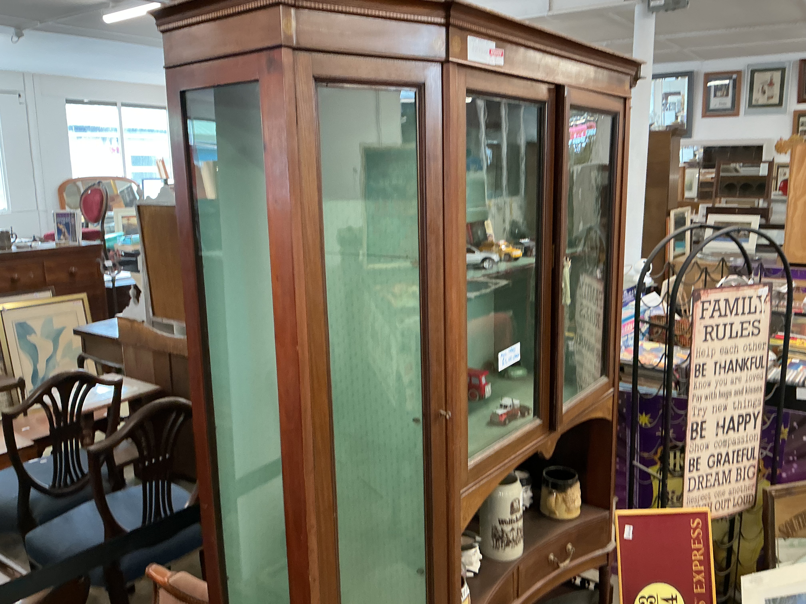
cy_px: 302
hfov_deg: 61.7
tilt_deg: -14.8
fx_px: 675
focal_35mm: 29
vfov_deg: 48.2
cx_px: 403
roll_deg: +1.7
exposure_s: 1/50
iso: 125
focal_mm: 3
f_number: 1.8
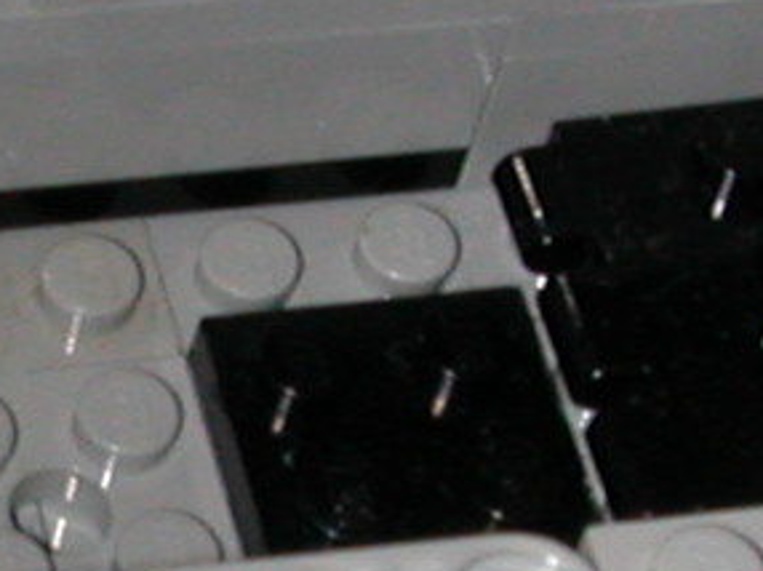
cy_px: 736
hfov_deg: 9.3
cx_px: -368
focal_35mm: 207
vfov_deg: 7.1
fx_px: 4559
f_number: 4.5
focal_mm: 5.6
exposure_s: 1/59.9
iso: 100
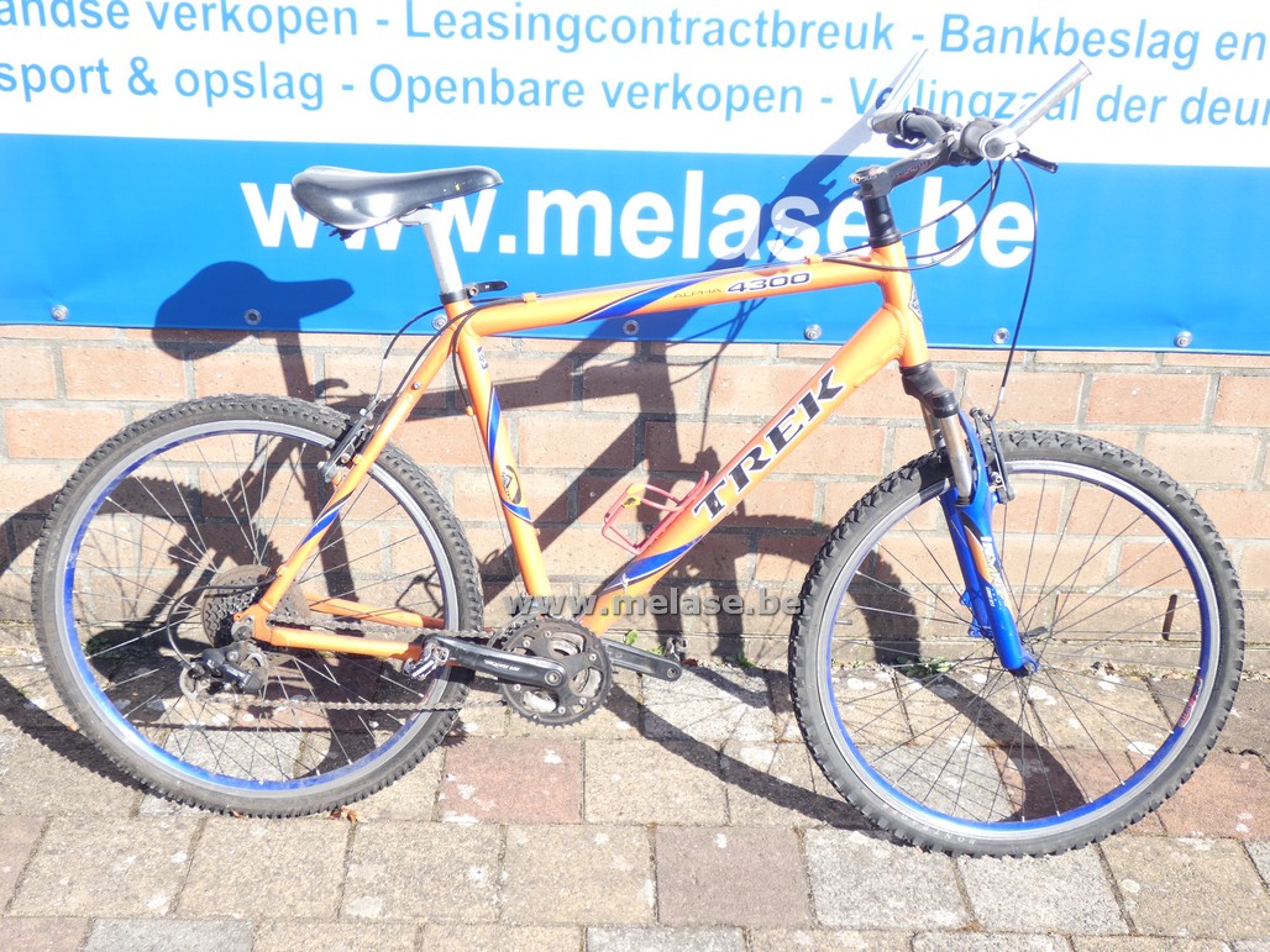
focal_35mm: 43
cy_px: 476
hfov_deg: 43.9
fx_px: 1578
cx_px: 635
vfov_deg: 33.6
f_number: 3.7
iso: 80
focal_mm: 7.8
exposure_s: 1/250
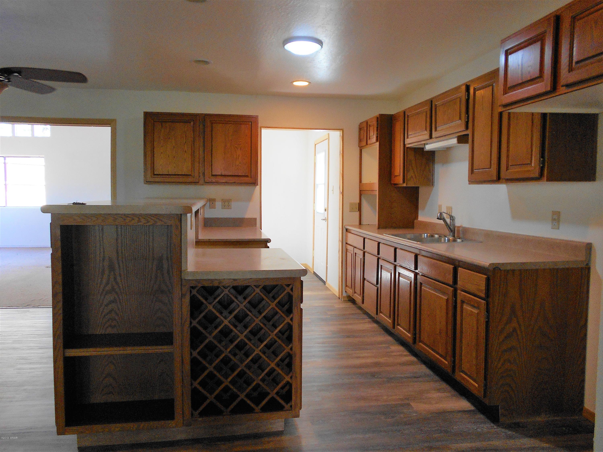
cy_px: 226
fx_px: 453
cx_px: 302
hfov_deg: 67.3
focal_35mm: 26
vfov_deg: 53.1
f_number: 3.2
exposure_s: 1/30
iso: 125
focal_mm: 4.6
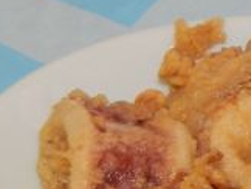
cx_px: 443
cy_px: 322
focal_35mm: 610
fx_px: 4430
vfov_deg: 2.4
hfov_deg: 3.2
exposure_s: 1/30
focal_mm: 23.4
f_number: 4.8
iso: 200
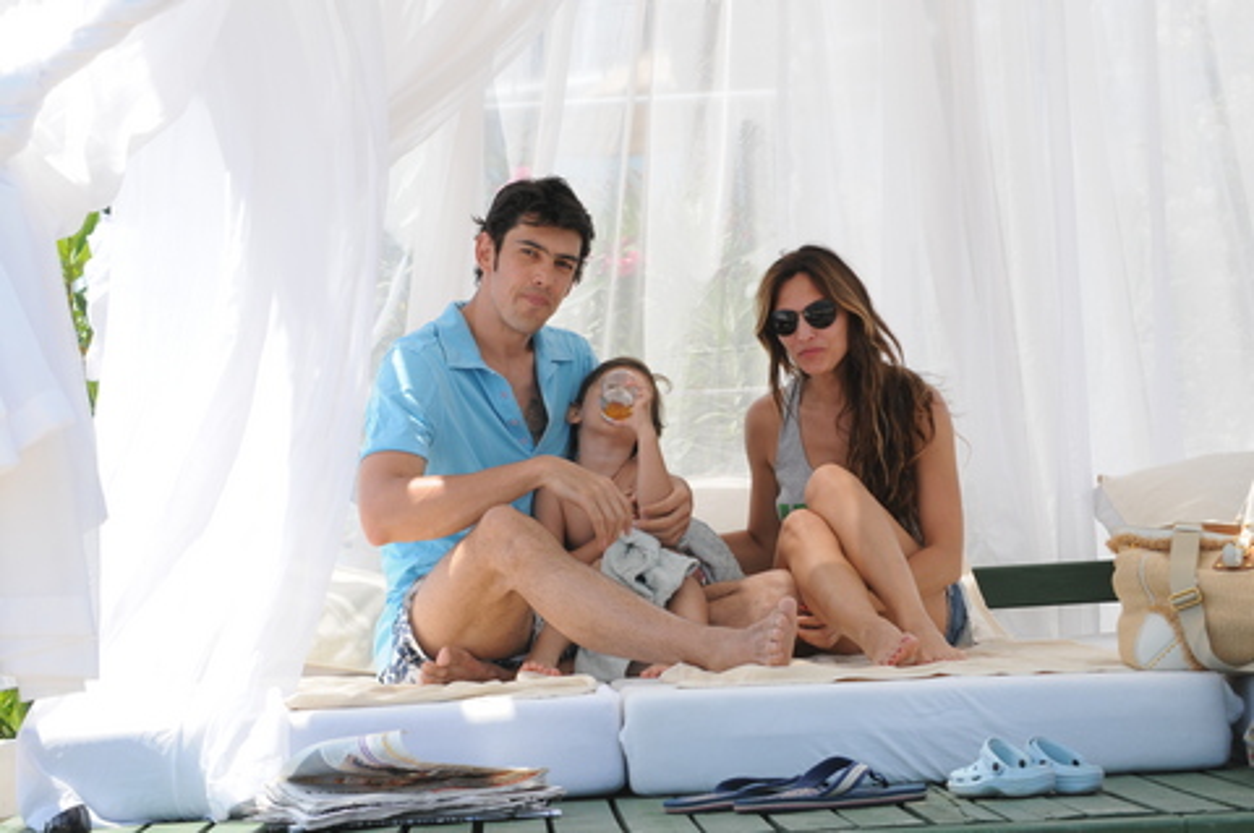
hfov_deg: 18.9
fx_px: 3758
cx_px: 627
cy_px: 416
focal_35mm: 108
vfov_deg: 12.7
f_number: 10
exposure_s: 1/400
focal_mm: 72
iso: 400
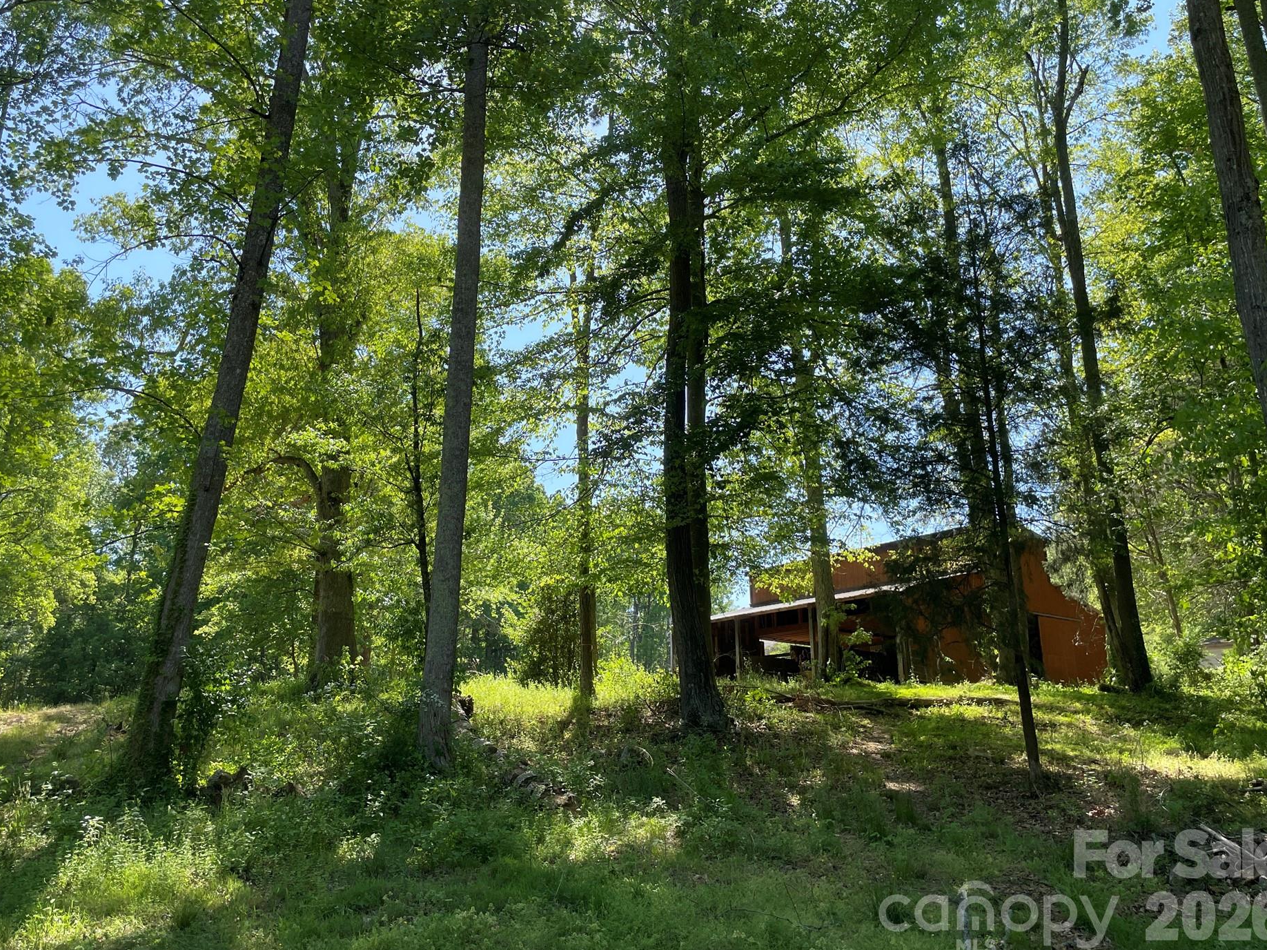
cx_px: 587
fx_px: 1061
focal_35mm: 29
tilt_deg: +19.0
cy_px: 435
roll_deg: -0.7
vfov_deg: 48.2
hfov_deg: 61.6
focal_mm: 4.2
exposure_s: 1/868
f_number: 1.6
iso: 32
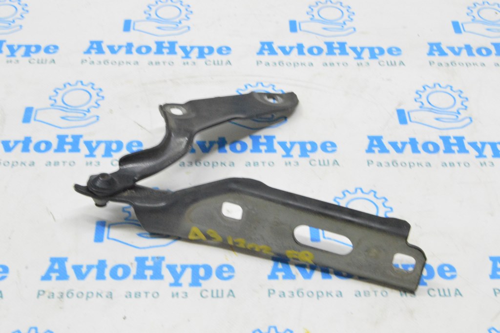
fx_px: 833
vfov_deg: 22.6
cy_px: 166
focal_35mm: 60
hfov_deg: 33.4
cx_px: 250
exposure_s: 1/15
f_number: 20
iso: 6400
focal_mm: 40
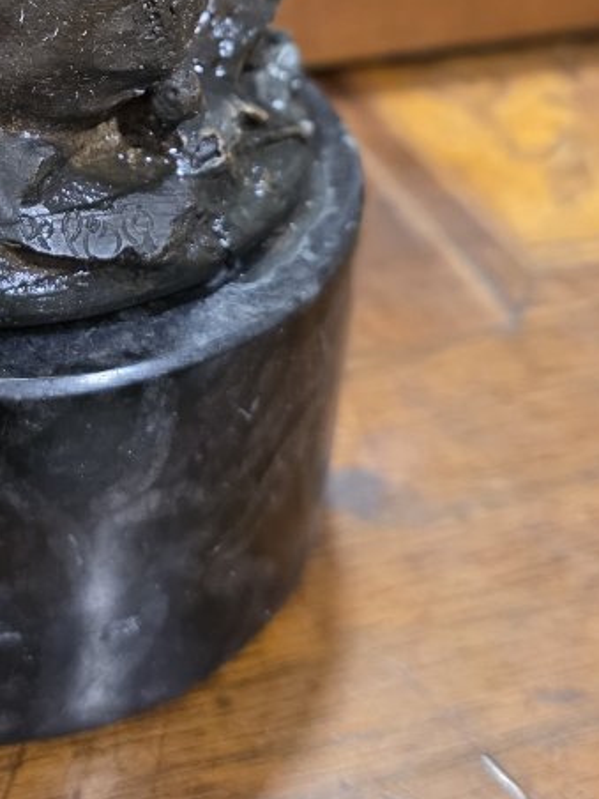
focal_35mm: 61
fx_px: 1407
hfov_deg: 23.5
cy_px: 81
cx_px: 88
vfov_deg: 30.3
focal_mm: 6.3
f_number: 1.7
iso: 800
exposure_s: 1/100
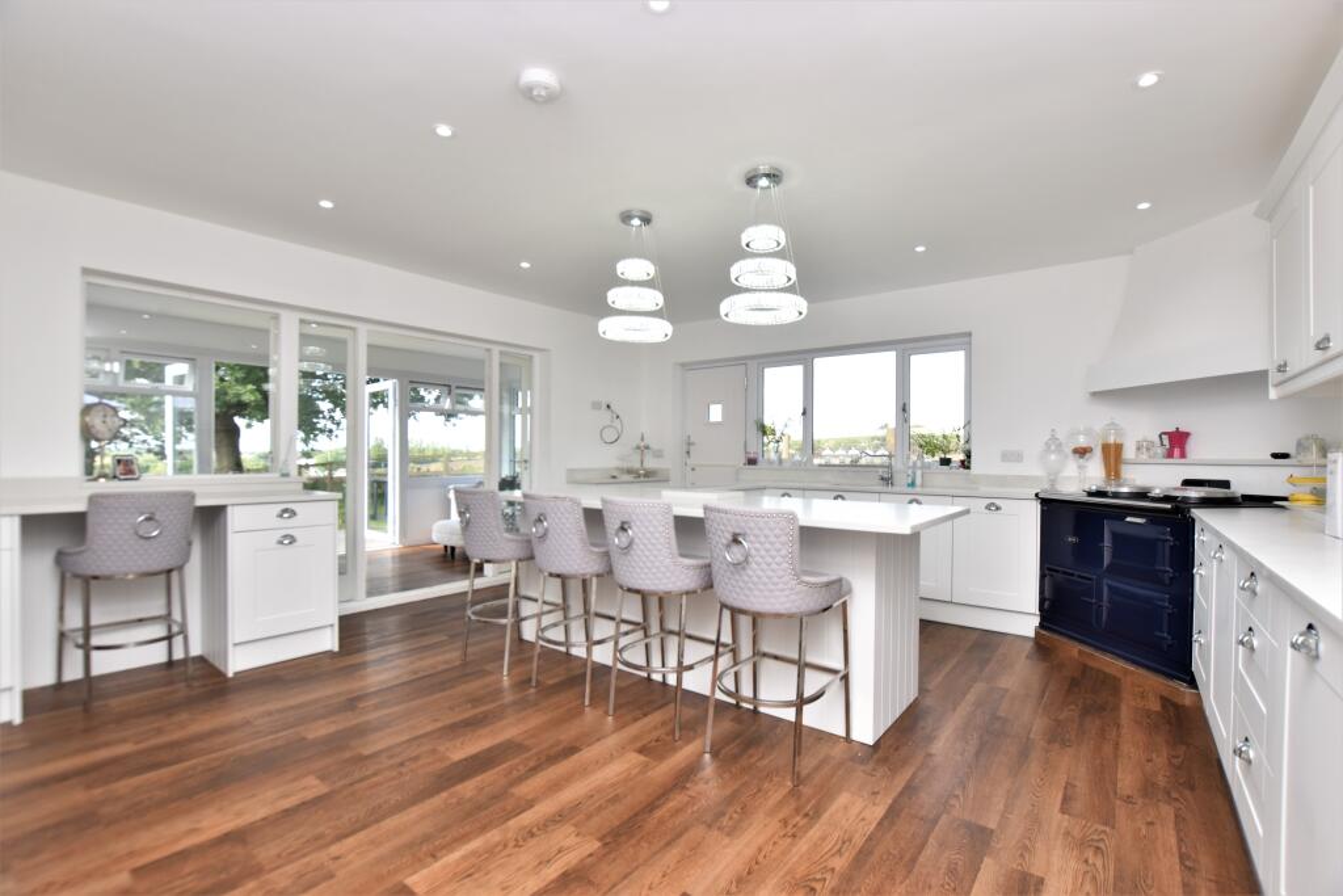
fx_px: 560
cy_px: 448
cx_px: 672
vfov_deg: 77.3
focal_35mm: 15
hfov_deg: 100.4
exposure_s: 1/200
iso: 320
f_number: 5
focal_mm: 10
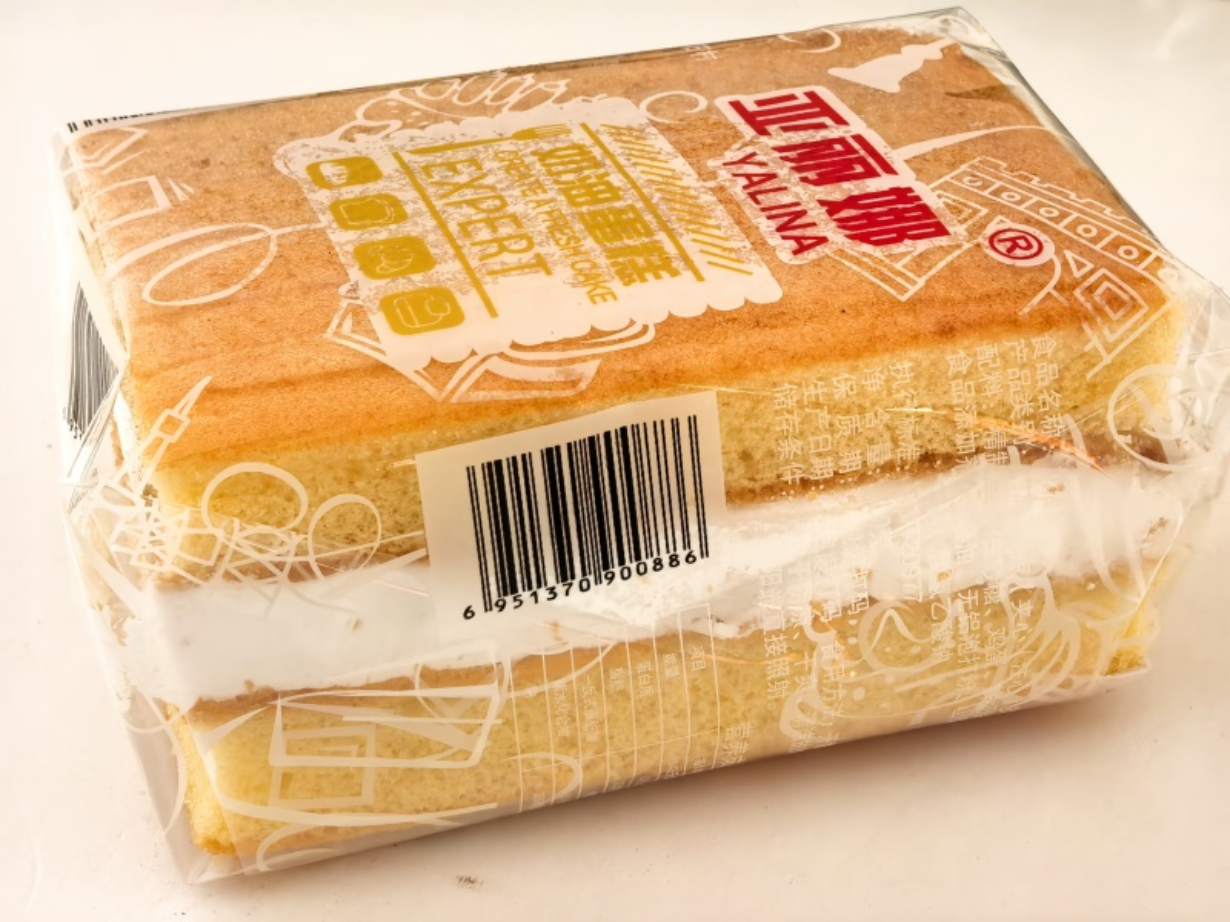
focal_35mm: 70
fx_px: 2487
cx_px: 615
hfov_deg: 27.8
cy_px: 461
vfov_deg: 21.0
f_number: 2.8
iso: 250
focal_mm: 5.75
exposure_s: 1/333
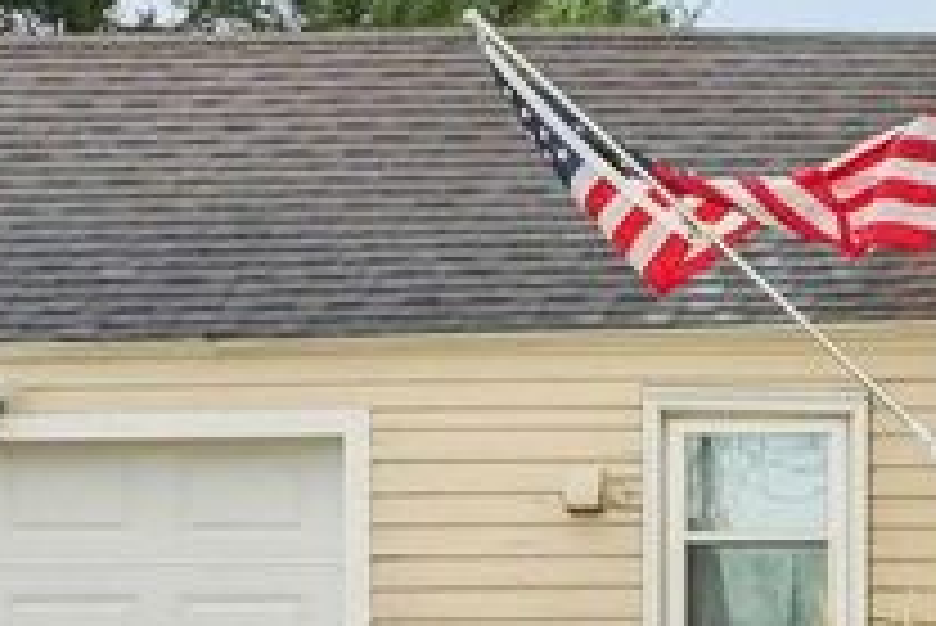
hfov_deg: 13.3
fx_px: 3720
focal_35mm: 143
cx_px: 1526
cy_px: 182
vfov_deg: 9.6
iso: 400
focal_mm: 29
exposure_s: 1/80
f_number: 9
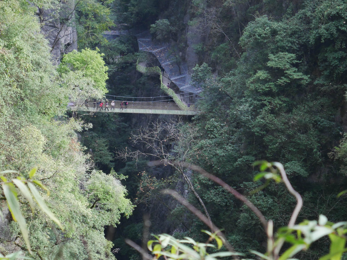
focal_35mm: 113
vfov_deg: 13.1
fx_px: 1133
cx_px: 138
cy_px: 142
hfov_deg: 17.4
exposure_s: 1/100
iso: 1250
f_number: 5.6
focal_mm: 42
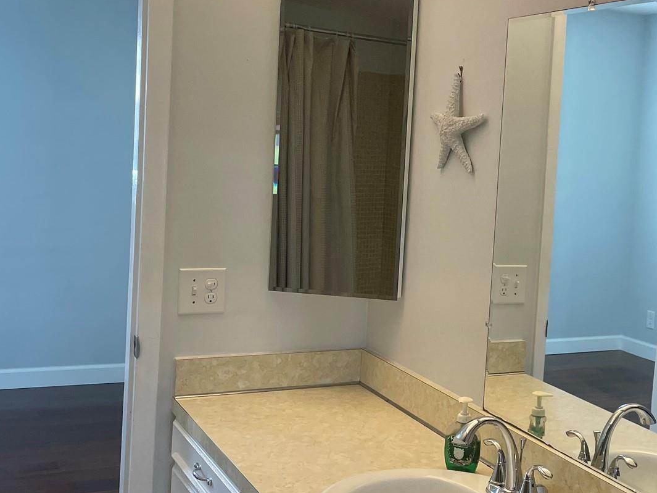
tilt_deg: -4.6
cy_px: 233
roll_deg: -3.6
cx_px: 430
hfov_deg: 37.8
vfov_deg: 29.1
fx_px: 949
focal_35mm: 50
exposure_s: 1/120
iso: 80
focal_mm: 4.2
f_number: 1.6
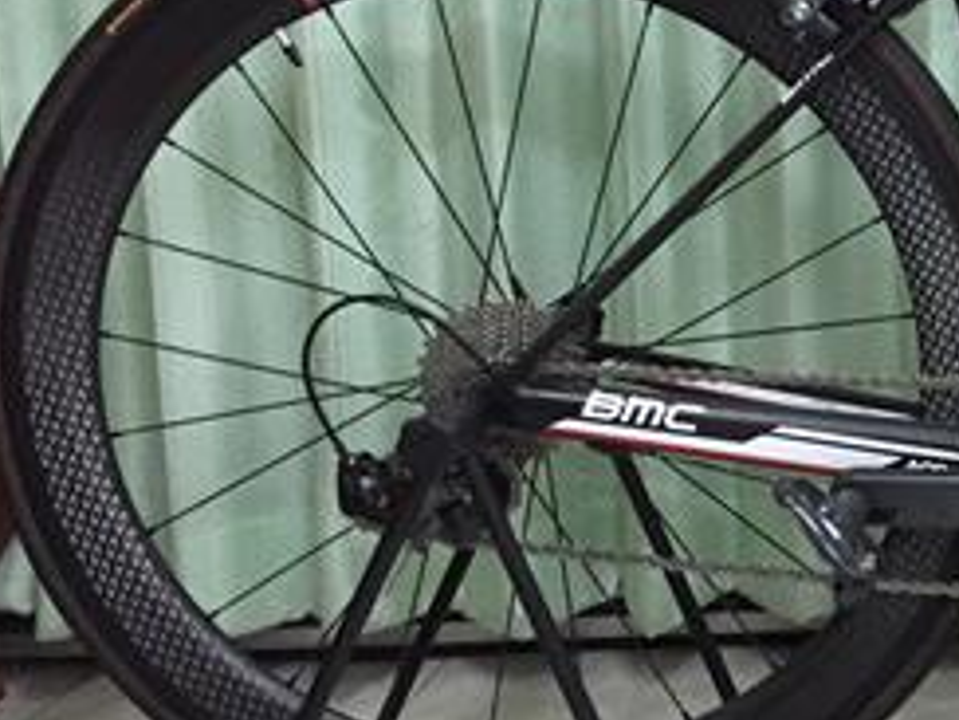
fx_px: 2106
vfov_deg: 19.2
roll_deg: +0.2
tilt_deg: -7.6
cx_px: 1230
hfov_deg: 23.0
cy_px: 161
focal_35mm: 76
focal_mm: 4.15
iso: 250
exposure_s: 1/17
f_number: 2.2
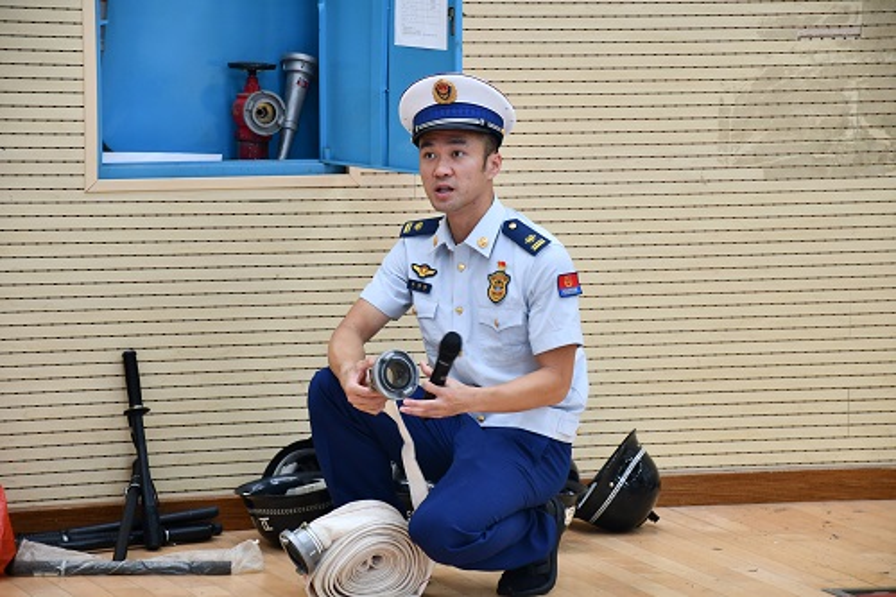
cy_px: 298
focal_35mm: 135
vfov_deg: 10.2
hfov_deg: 15.2
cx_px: 448
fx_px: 3359
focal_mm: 90
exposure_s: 1/90
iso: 640
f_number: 5.3
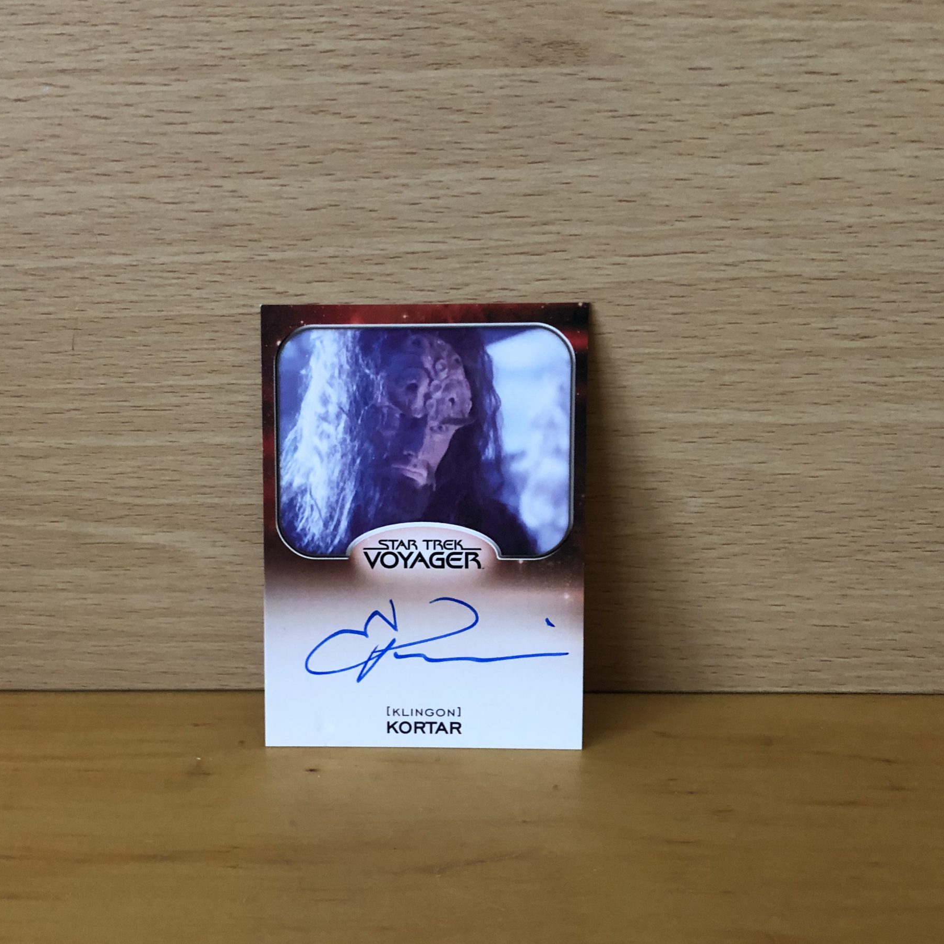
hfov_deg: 46.9
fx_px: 1080
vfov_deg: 47.2
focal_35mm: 35
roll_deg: -1.0
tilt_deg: -22.2
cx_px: 372
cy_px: 456
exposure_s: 1/10
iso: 100
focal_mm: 3.99
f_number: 1.8
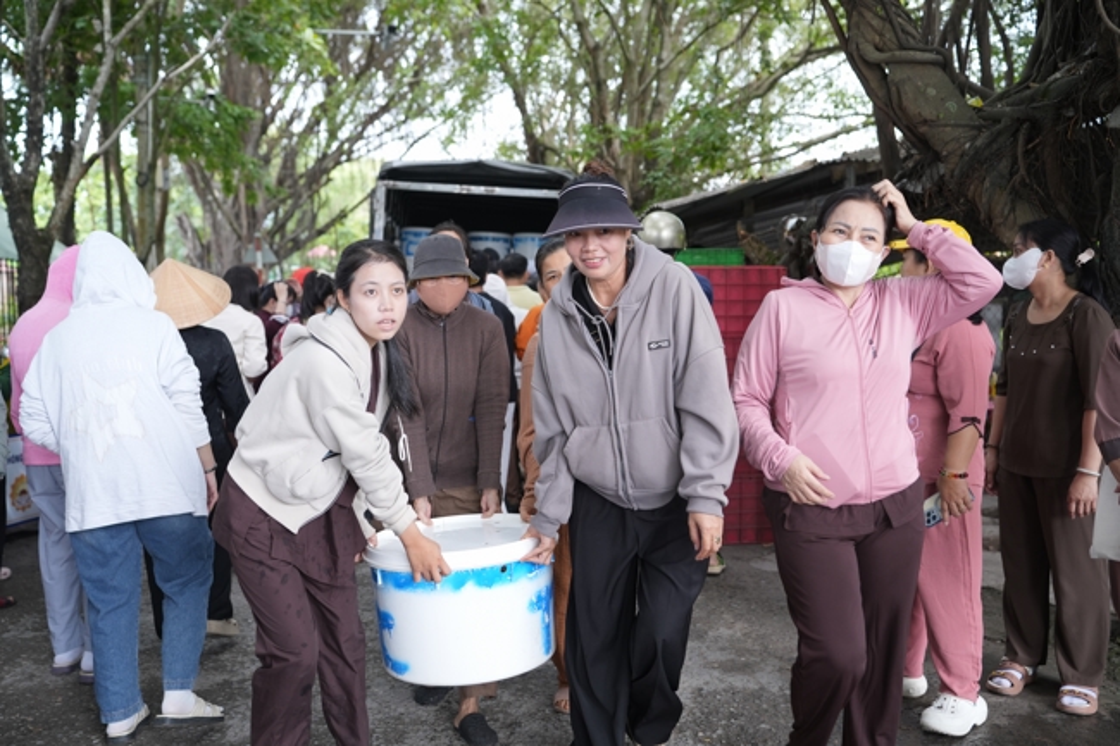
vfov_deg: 37.8
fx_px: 1089
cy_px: 373
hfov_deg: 54.4
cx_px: 560
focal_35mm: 35
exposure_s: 1/400
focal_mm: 35
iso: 500
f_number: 2.8
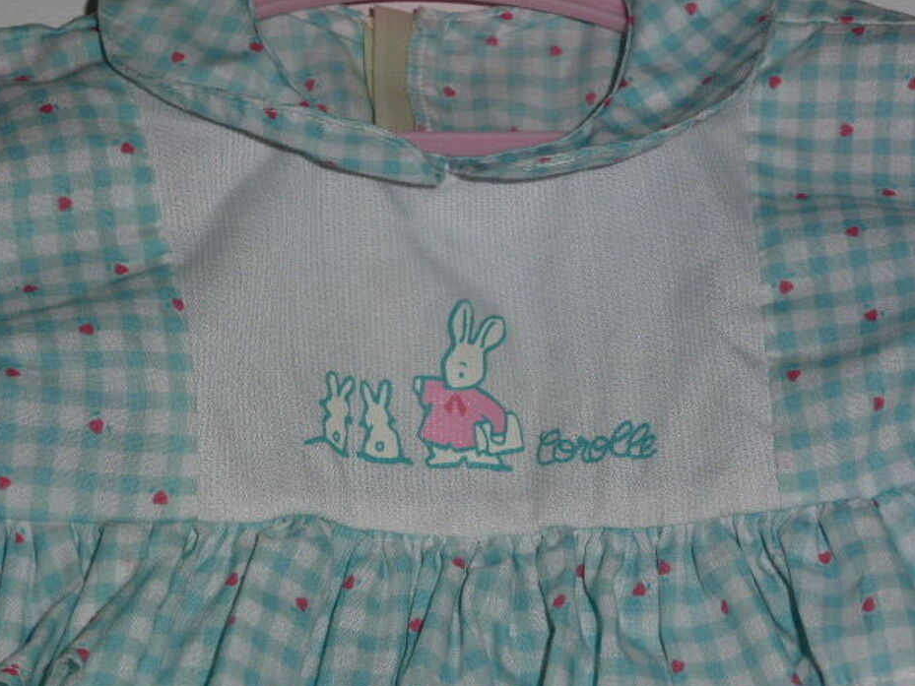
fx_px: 2247
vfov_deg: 17.4
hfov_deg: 23.0
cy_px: 329
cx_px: 425
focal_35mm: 85
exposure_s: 1/60
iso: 100
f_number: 5
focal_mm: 13.3
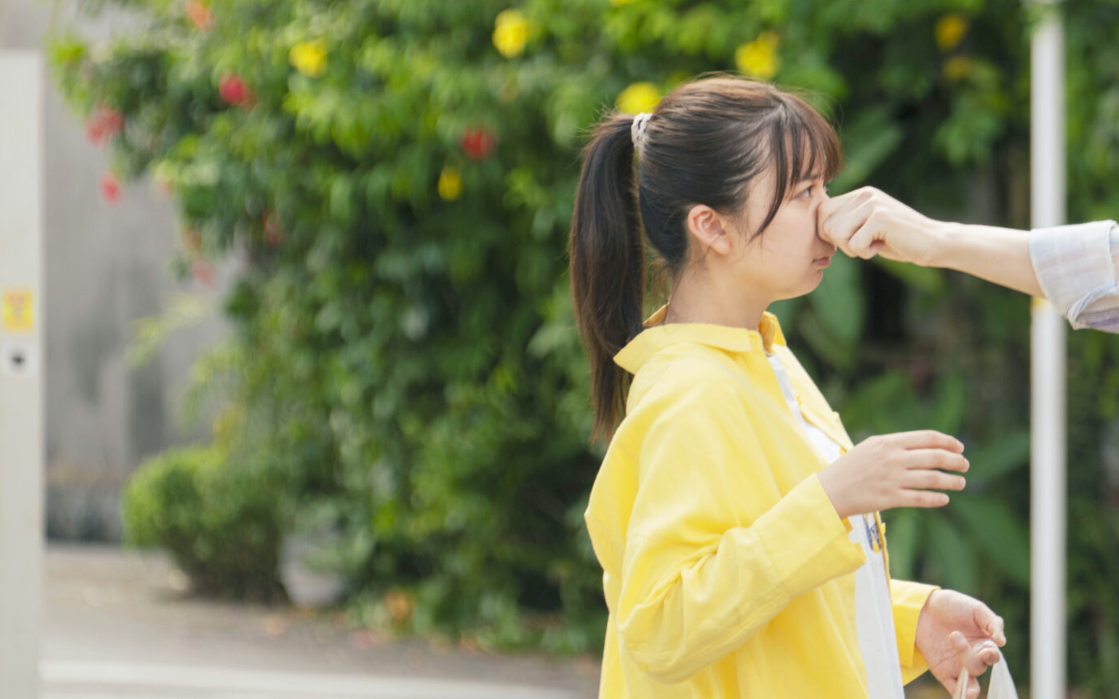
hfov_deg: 5.6
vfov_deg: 3.5
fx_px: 11497
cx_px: 1004
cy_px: 247
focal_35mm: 377
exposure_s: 1/100
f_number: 5.6
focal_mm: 200
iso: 125
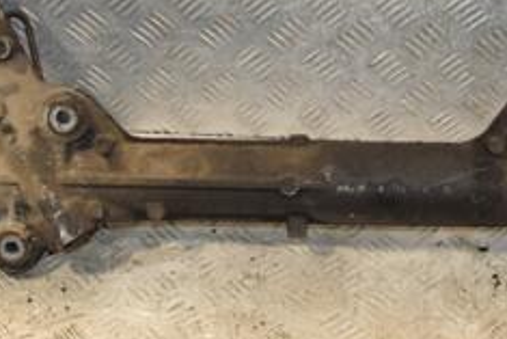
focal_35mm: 69
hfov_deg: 29.2
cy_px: 99
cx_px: 224
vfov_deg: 19.7
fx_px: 972
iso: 800
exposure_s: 1/200
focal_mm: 18
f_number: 5.6
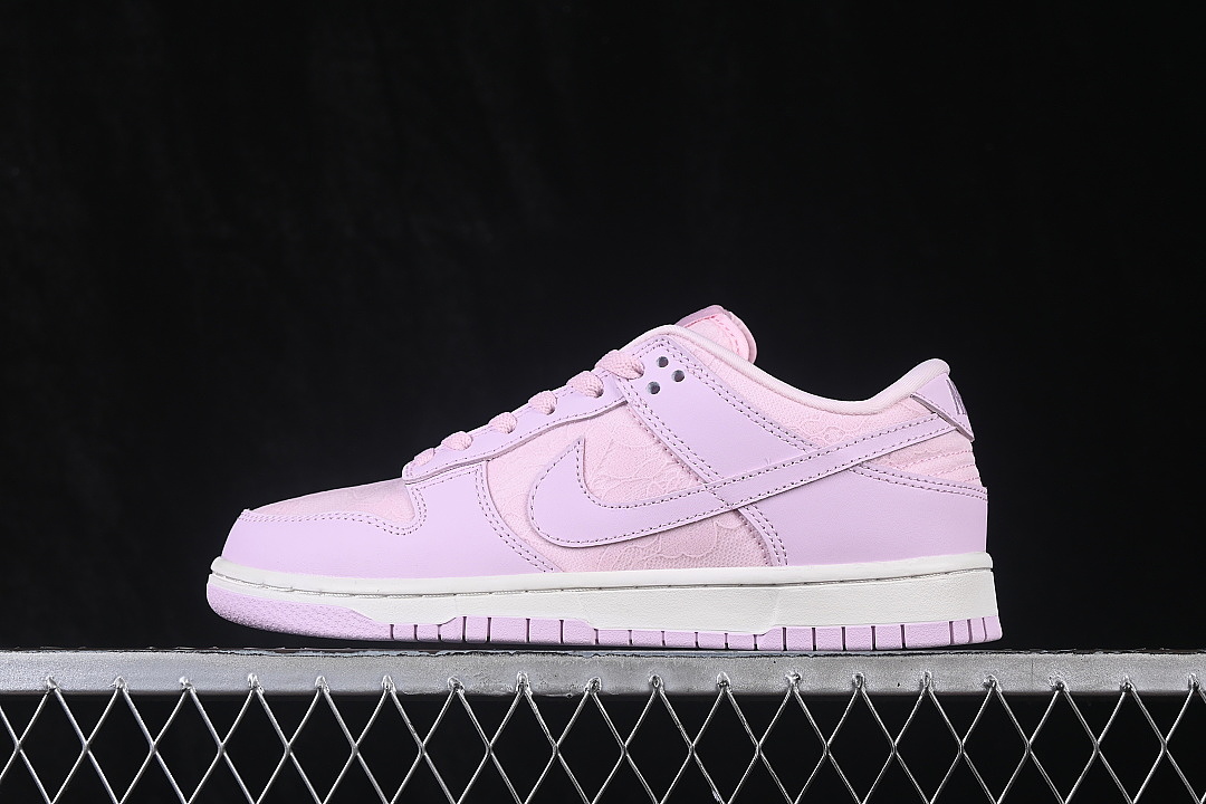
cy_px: 402
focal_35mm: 75
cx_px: 603
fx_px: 2512
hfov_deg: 27.0
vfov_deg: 18.2
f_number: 8
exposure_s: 1/80
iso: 160
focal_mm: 50
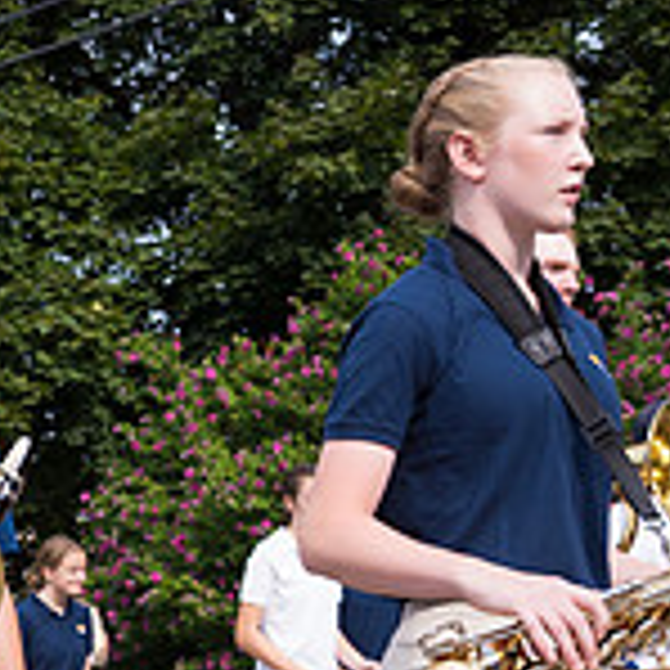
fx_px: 2321
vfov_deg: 16.4
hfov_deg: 15.5
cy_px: 425
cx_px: -238
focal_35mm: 106
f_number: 6.3
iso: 320
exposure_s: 1/500
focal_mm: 32
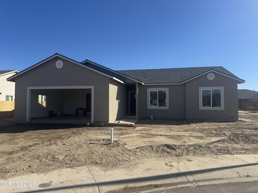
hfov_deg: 71.6
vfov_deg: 56.8
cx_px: 129
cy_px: 96
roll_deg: +0.2
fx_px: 179
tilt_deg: +3.2
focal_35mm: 24
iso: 80
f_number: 1.78
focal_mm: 6.76
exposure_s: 1/4608
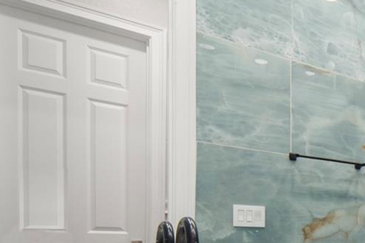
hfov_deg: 34.8
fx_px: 395
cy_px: 248
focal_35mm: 39
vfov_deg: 31.4
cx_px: 474
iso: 200
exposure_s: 1/20
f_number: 8
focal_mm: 12
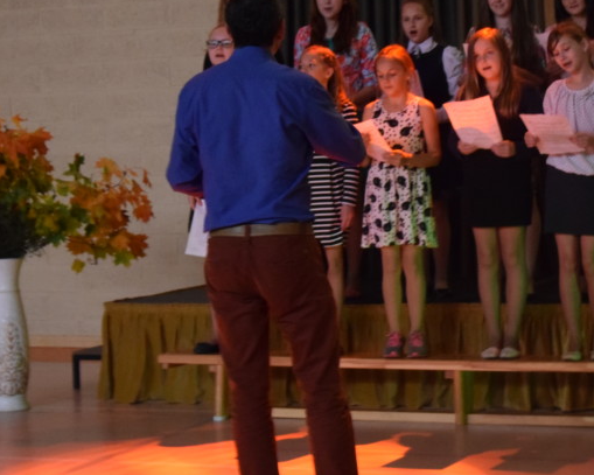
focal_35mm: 85
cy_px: 205
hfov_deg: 22.3
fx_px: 1494
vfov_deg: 18.1
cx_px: 446
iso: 3200
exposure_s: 1/10
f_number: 4.2
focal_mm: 30
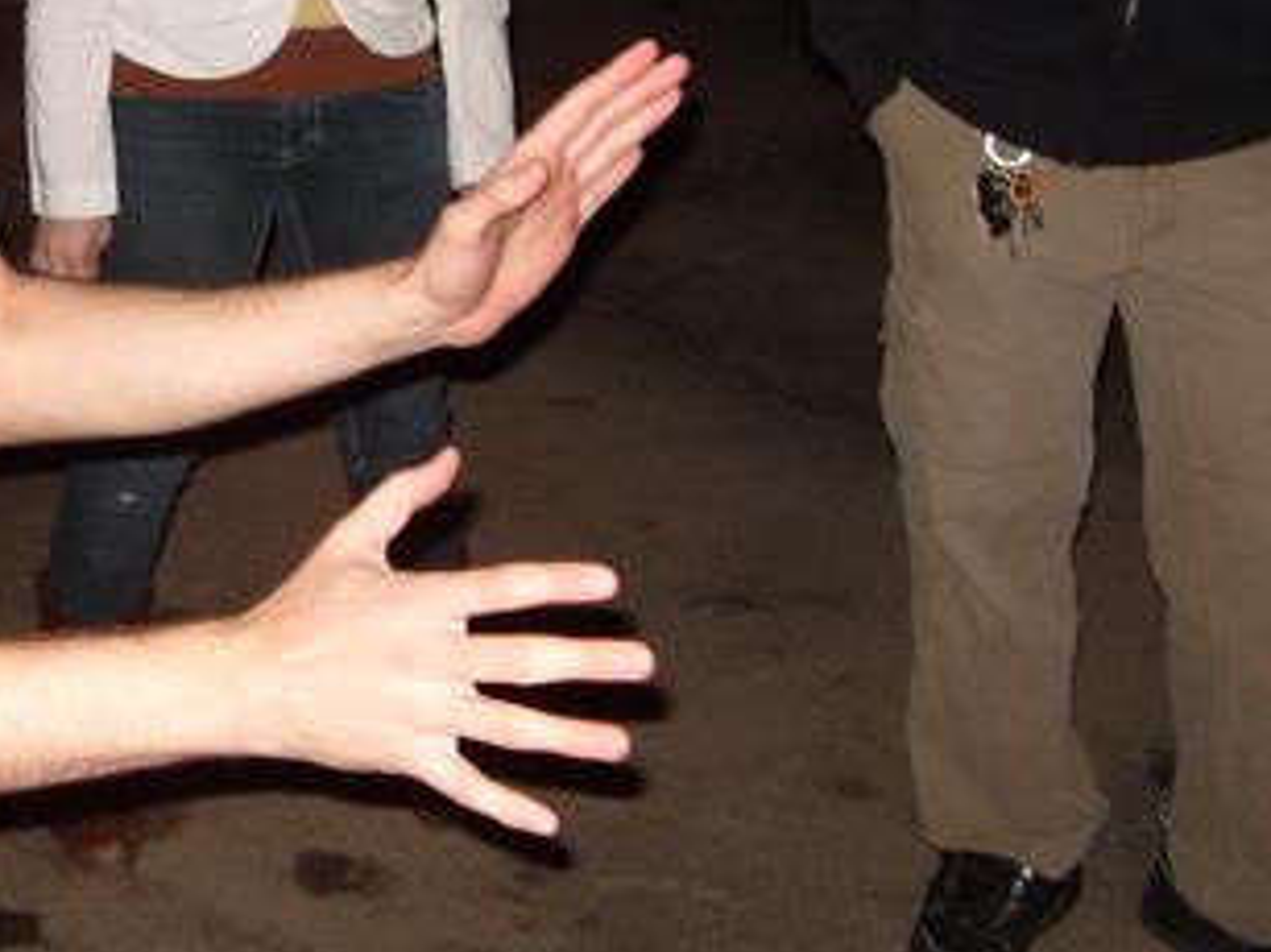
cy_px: 190
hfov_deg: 25.2
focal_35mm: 73
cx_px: -50
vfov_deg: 19.9
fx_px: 2679
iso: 100
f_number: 2.8
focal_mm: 7.8
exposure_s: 1/45
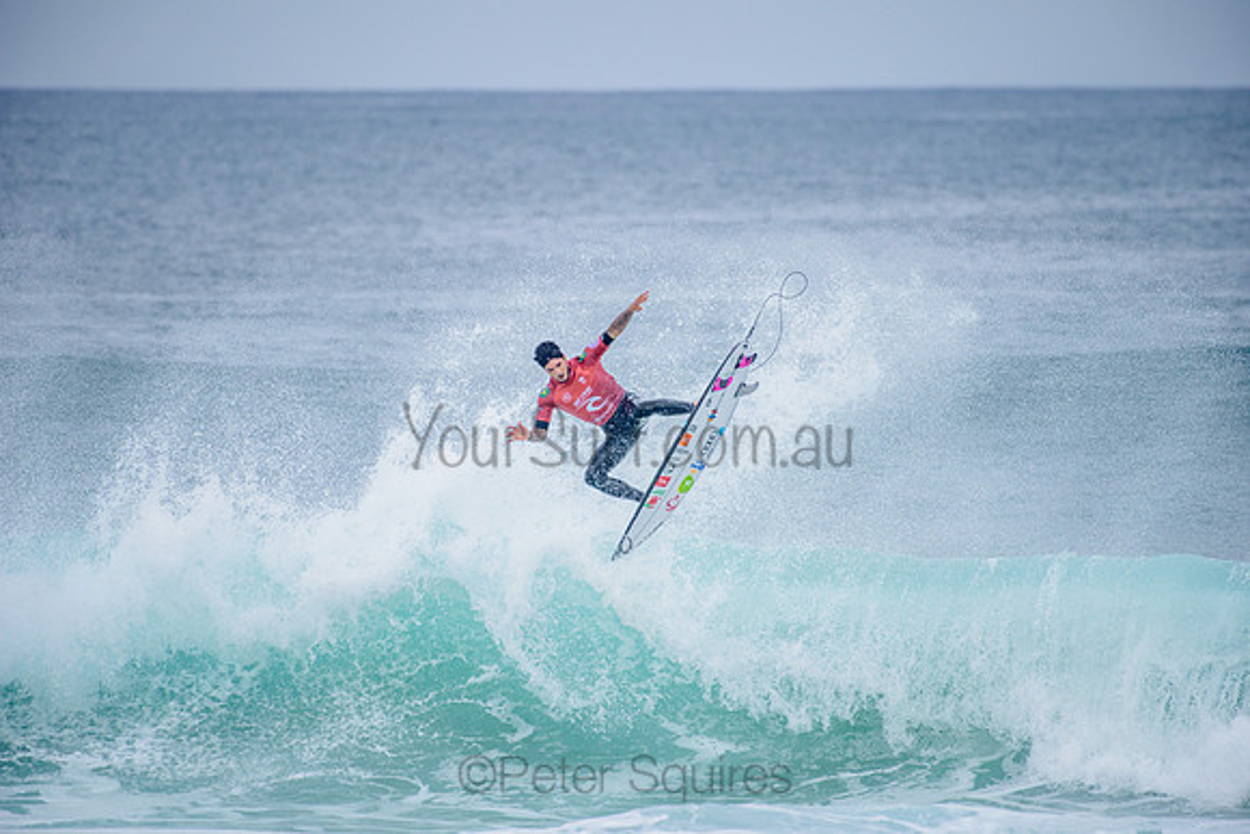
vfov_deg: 2.8
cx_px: 625
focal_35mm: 500
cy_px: 417
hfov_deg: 4.1
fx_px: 17364
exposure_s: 1/2000
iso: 320
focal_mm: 500
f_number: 5.6
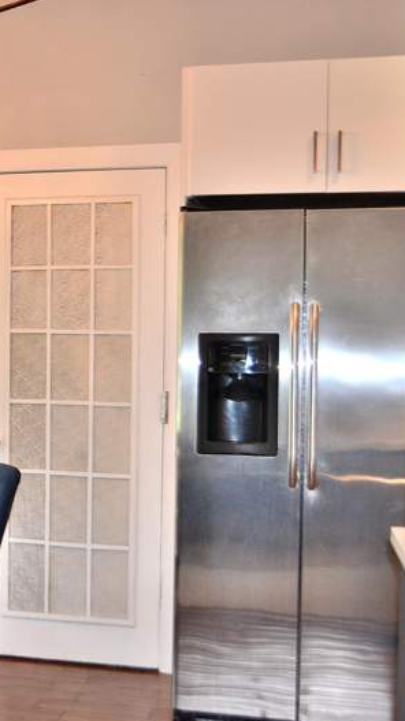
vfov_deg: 33.8
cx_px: -107
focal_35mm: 62
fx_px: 1185
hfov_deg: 18.2
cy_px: 362
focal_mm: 26
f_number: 4.2
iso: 400
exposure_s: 1/60
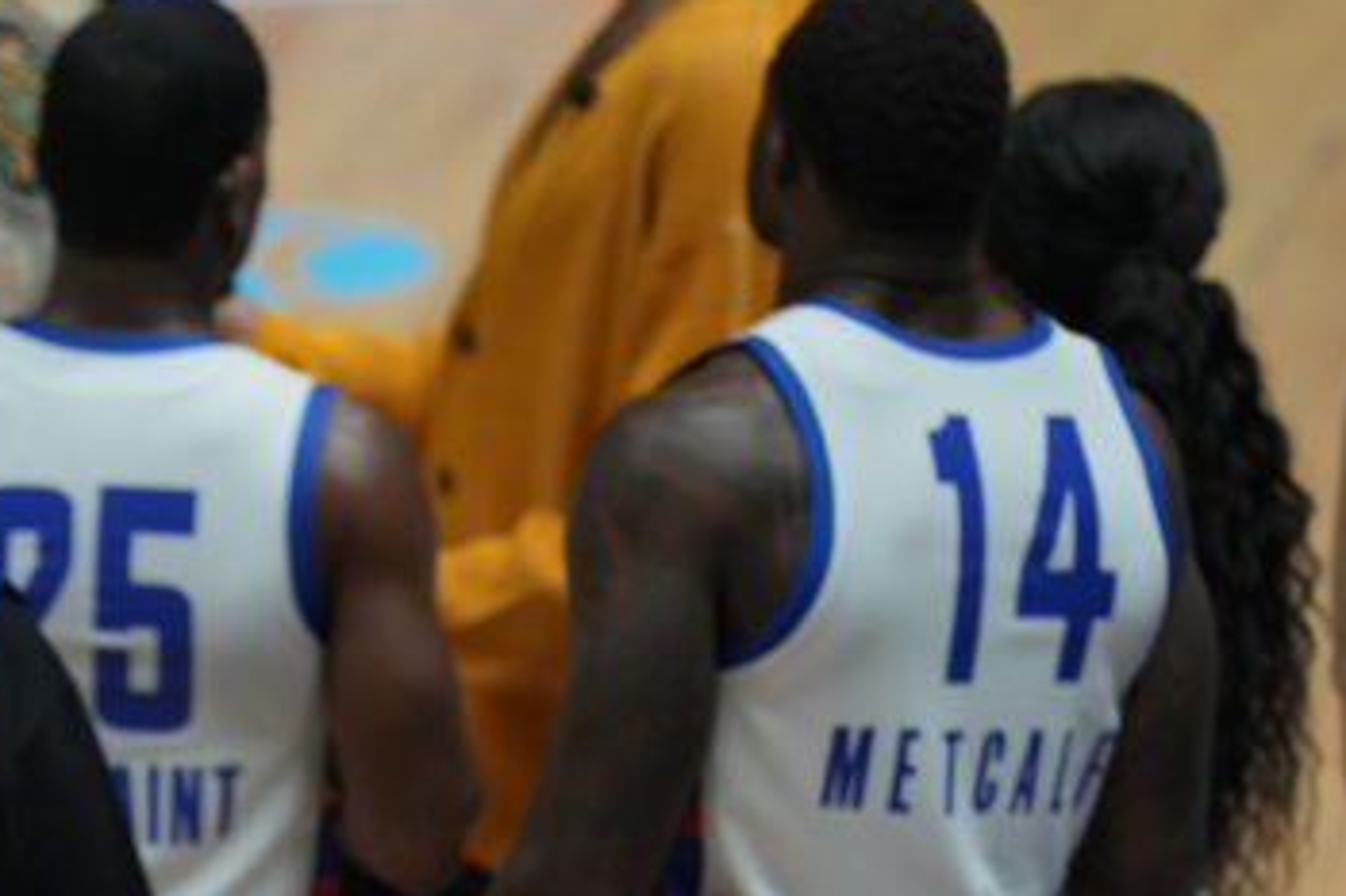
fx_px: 21226
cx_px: -365
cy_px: 1290
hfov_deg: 3.6
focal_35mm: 568
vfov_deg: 2.4
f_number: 3.5
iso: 1000
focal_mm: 194
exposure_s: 1/800
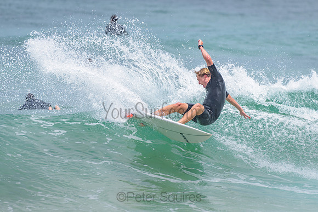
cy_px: 104
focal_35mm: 613
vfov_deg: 2.2
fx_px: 5413
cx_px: 168
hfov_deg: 3.4
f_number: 5.6
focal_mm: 500
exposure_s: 1/2000
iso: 160
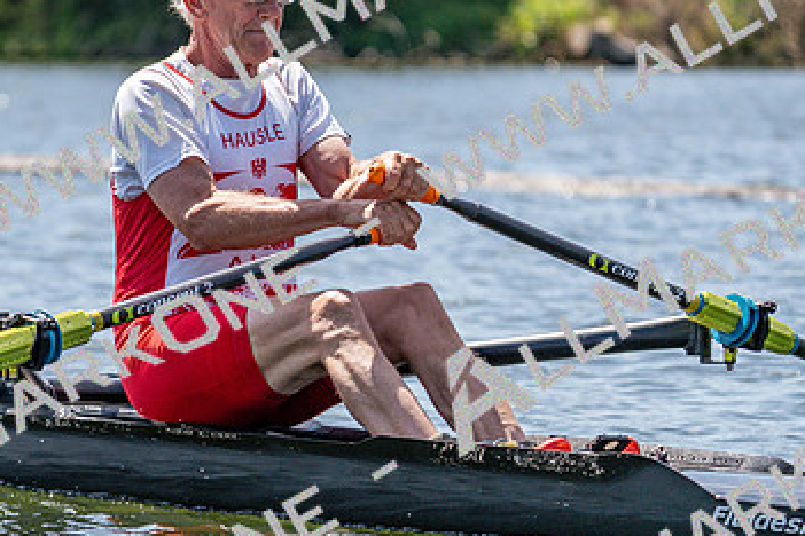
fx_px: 7468
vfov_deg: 4.1
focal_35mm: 334
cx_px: 250
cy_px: 239
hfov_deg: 6.2
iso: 320
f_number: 5.6
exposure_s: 1/2000
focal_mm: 202
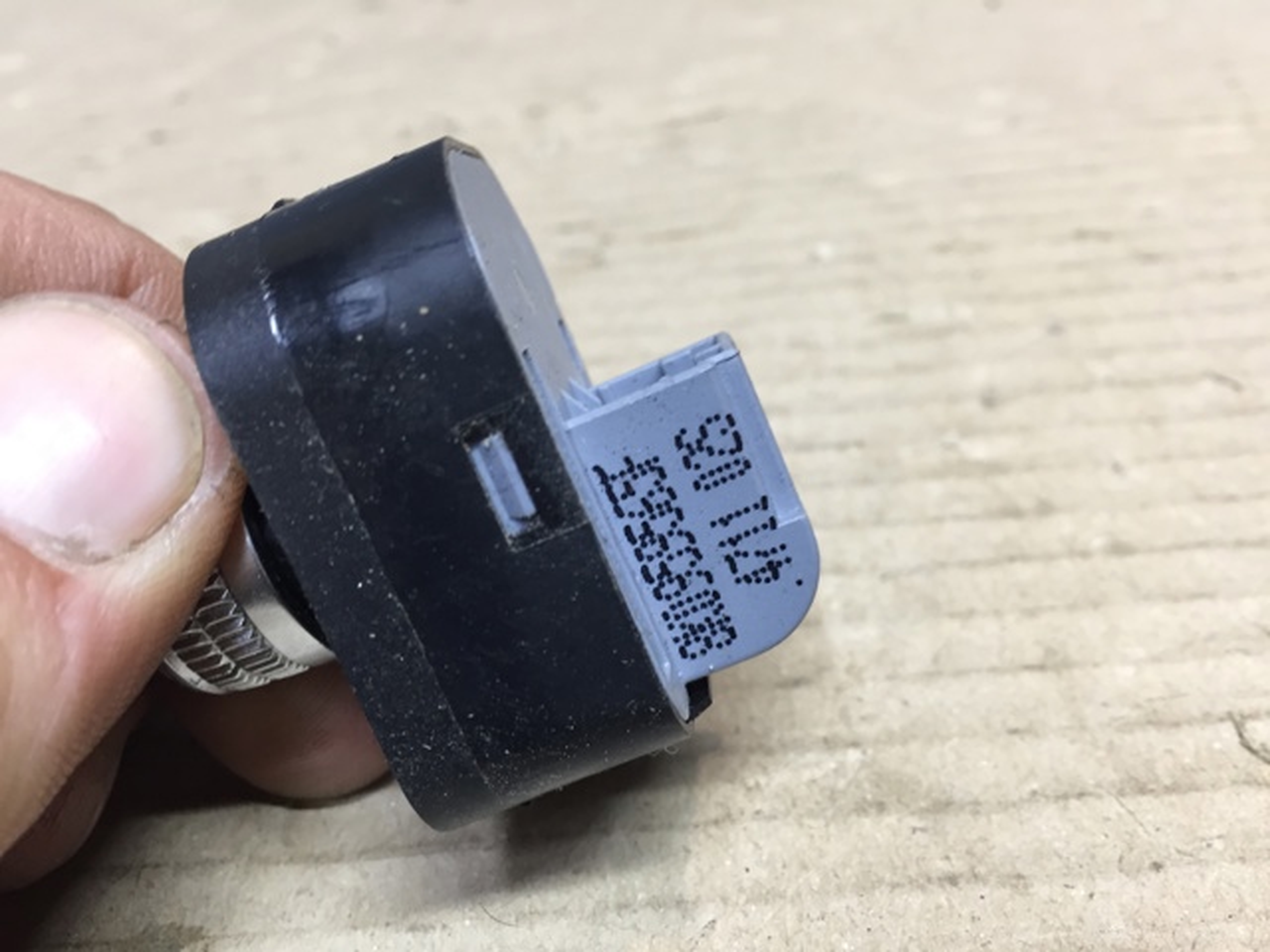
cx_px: 635
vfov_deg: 48.2
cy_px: 476
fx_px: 1064
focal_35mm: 29
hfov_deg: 61.7
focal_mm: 4.15
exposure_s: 1/33
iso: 100
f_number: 2.2
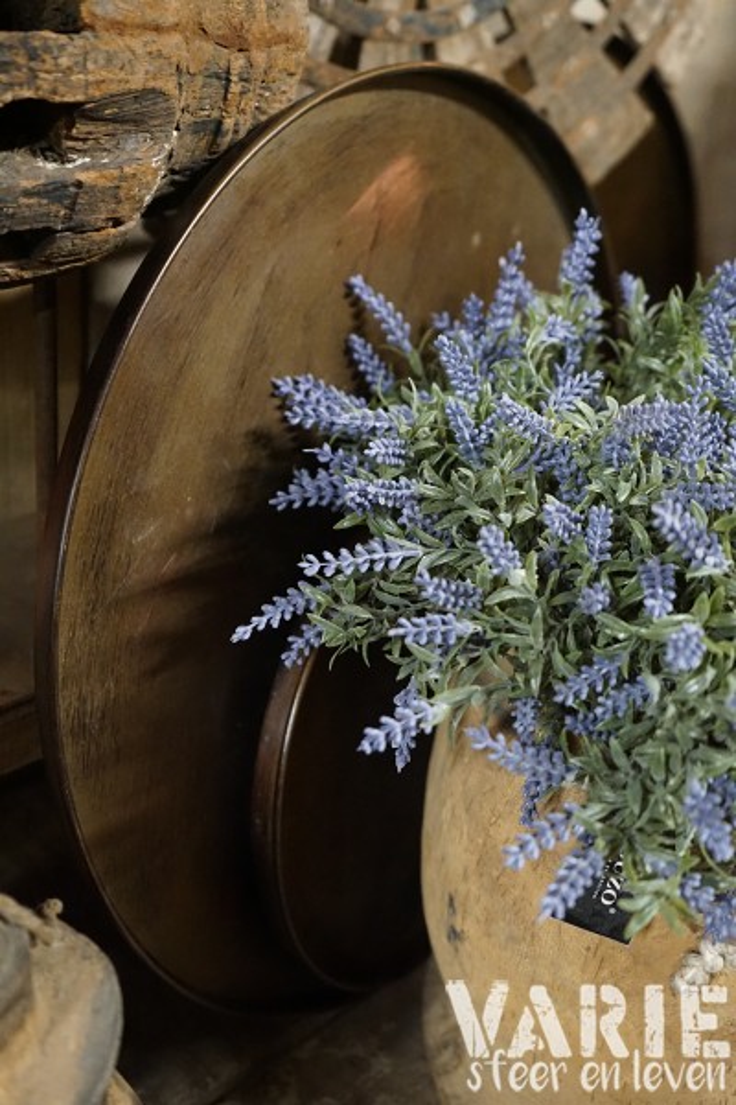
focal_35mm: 40
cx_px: 368
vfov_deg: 48.5
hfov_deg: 33.4
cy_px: 552
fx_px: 1227
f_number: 4
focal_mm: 40
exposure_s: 1/40
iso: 6400
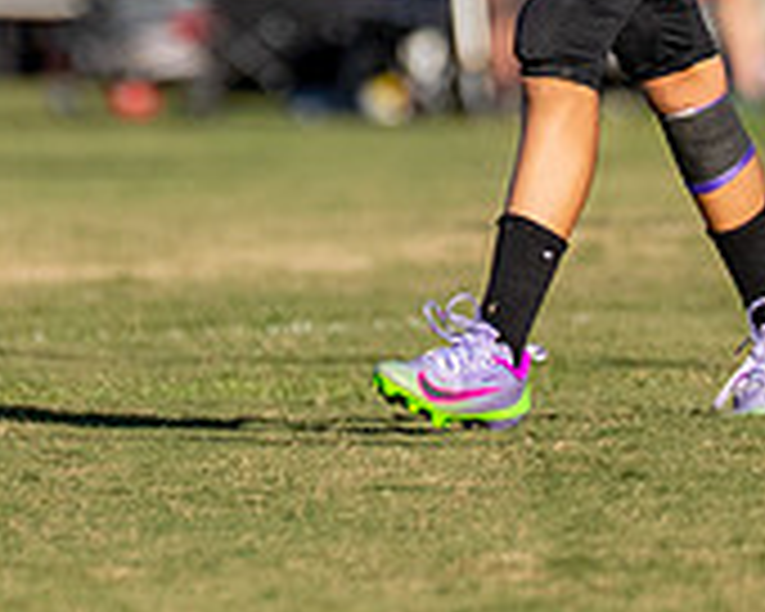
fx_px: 34845
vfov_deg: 1.0
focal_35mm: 1539
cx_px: 498
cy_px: -399
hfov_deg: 1.3
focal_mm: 200
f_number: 2.8
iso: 160
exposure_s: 1/3200
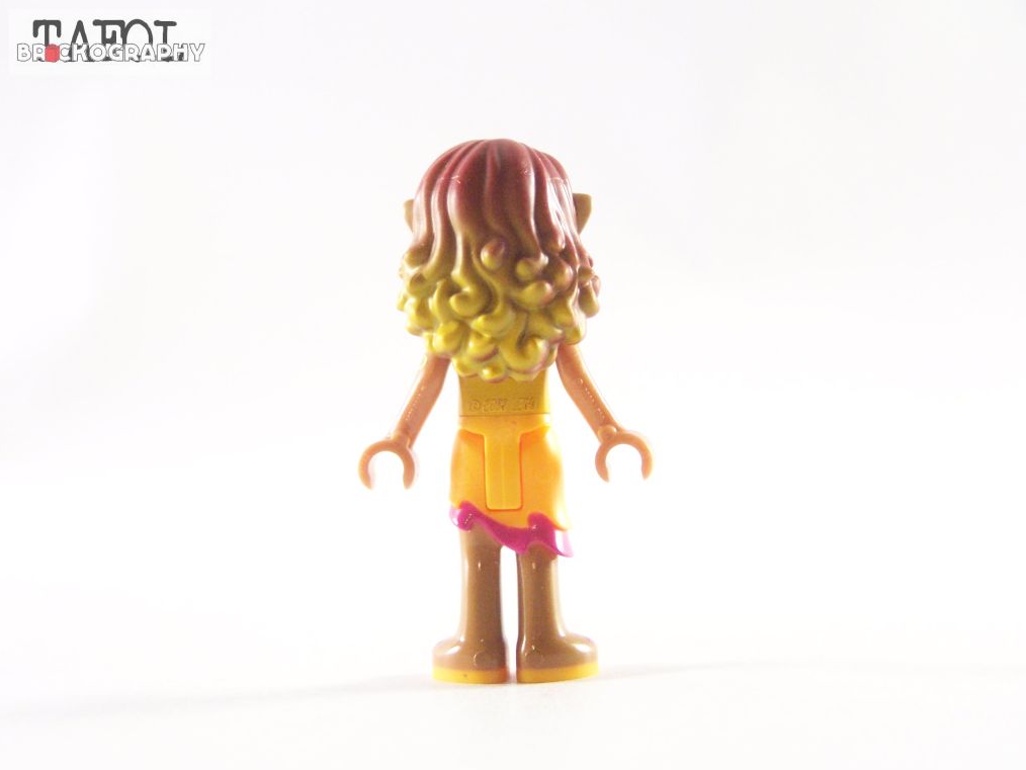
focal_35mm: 106
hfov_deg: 18.5
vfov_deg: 14.0
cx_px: 517
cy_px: 388
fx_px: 3143
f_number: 3.2
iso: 400
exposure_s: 1/45
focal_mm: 17.5
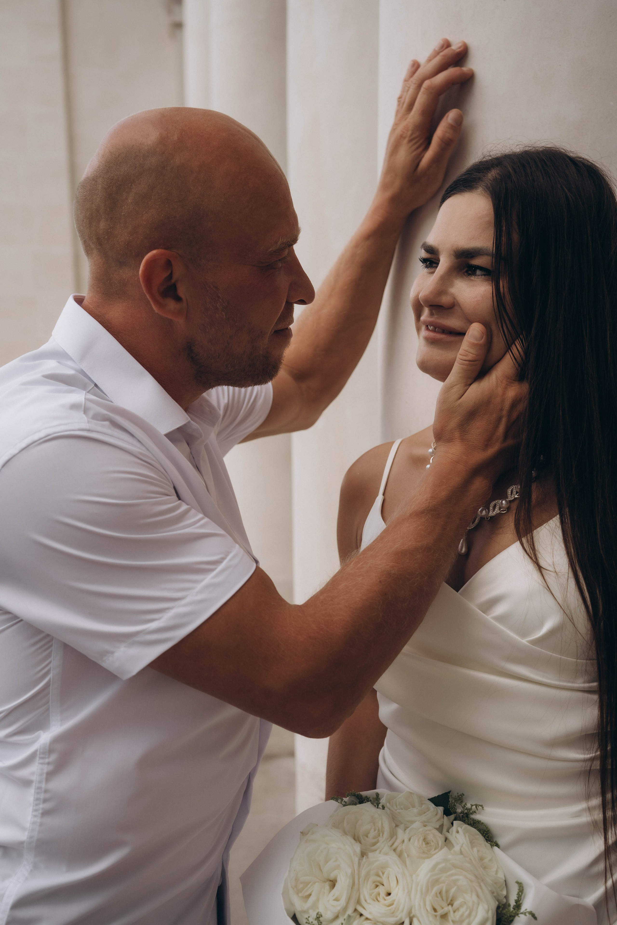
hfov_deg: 29.9
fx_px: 1157
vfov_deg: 43.6
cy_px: 462
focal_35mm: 45
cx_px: 308
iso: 200
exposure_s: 1/400
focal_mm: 45
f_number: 4.5
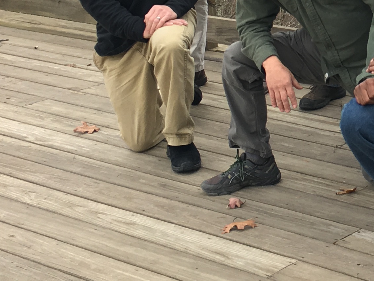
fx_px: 1113
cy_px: -55
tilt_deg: -8.4
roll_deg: +1.5
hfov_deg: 17.7
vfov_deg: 13.9
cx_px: 507
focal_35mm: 103
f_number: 2.2
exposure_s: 1/120
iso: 25
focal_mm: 4.15
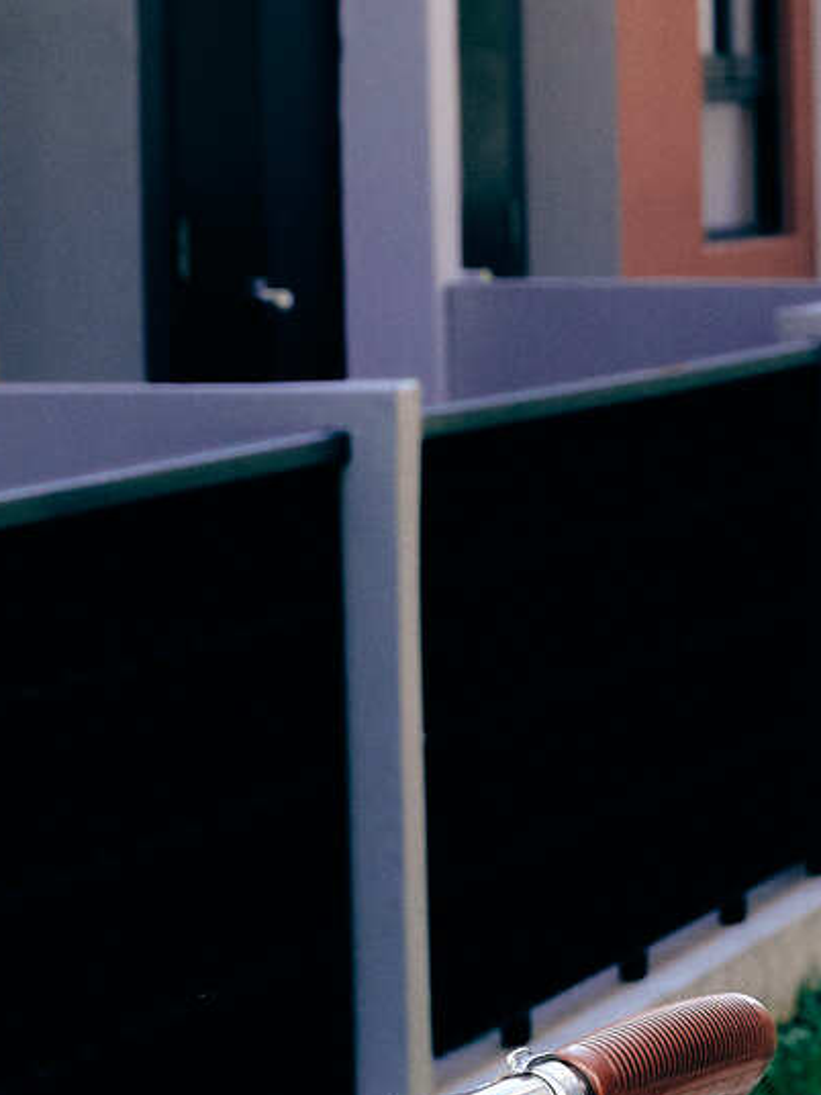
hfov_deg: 4.9
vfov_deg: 6.6
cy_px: 1583
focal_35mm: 296
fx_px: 9360
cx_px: 2146
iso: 125
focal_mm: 40
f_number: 8
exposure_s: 1/125
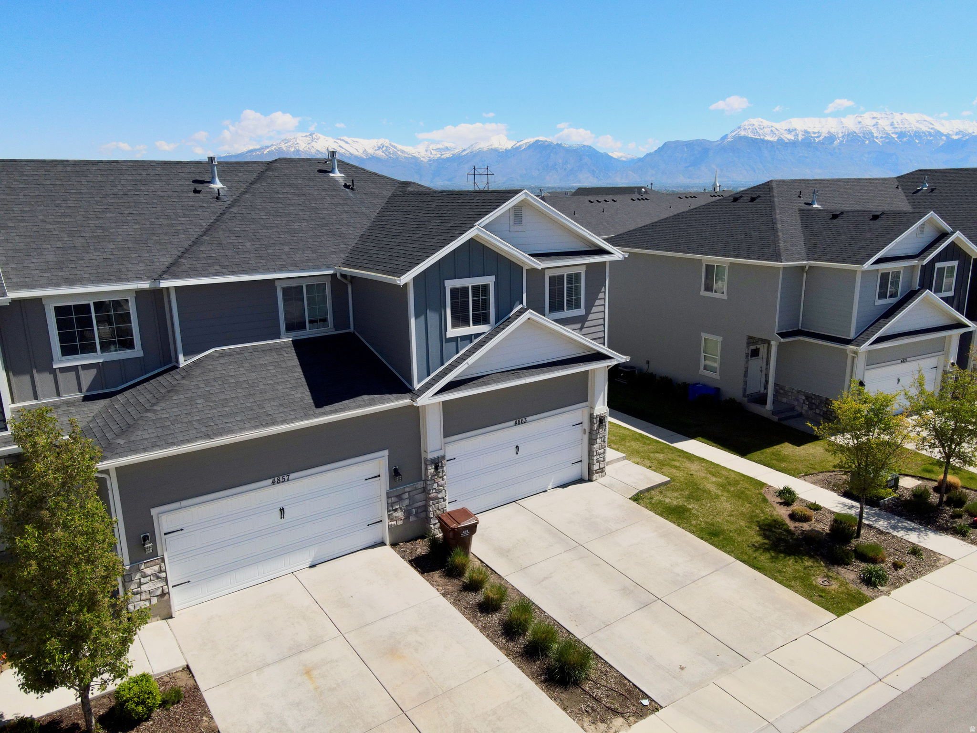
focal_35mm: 24
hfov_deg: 71.6
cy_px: 366
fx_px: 677
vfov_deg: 56.8
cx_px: 488
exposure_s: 1/1600
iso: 100
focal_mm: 4.5
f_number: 2.8
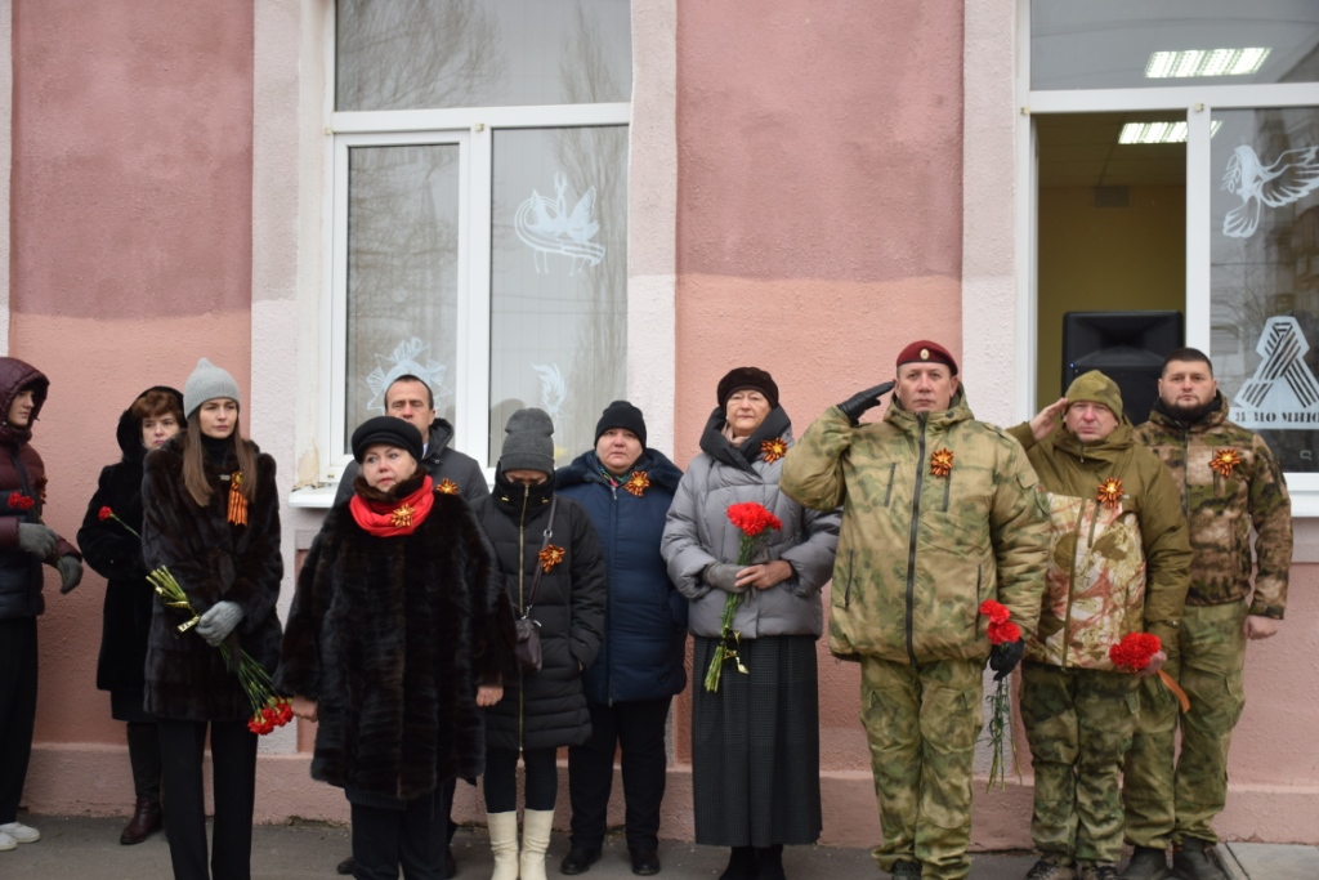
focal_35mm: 48
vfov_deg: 28.1
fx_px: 1759
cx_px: 660
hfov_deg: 41.1
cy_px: 440
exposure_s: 1/60
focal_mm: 32
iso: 400
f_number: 4
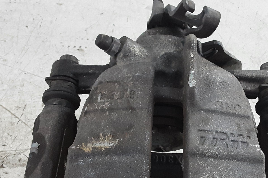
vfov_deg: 27.9
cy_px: 122
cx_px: 174
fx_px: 357
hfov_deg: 40.7
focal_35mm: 48
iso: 160
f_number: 1.9
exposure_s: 1/33
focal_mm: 2.91
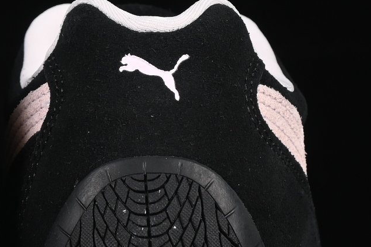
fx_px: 3378
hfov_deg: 6.3
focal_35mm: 328
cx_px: 15
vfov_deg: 4.2
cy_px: 24
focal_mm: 50
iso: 160
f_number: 6.3
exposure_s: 1/60
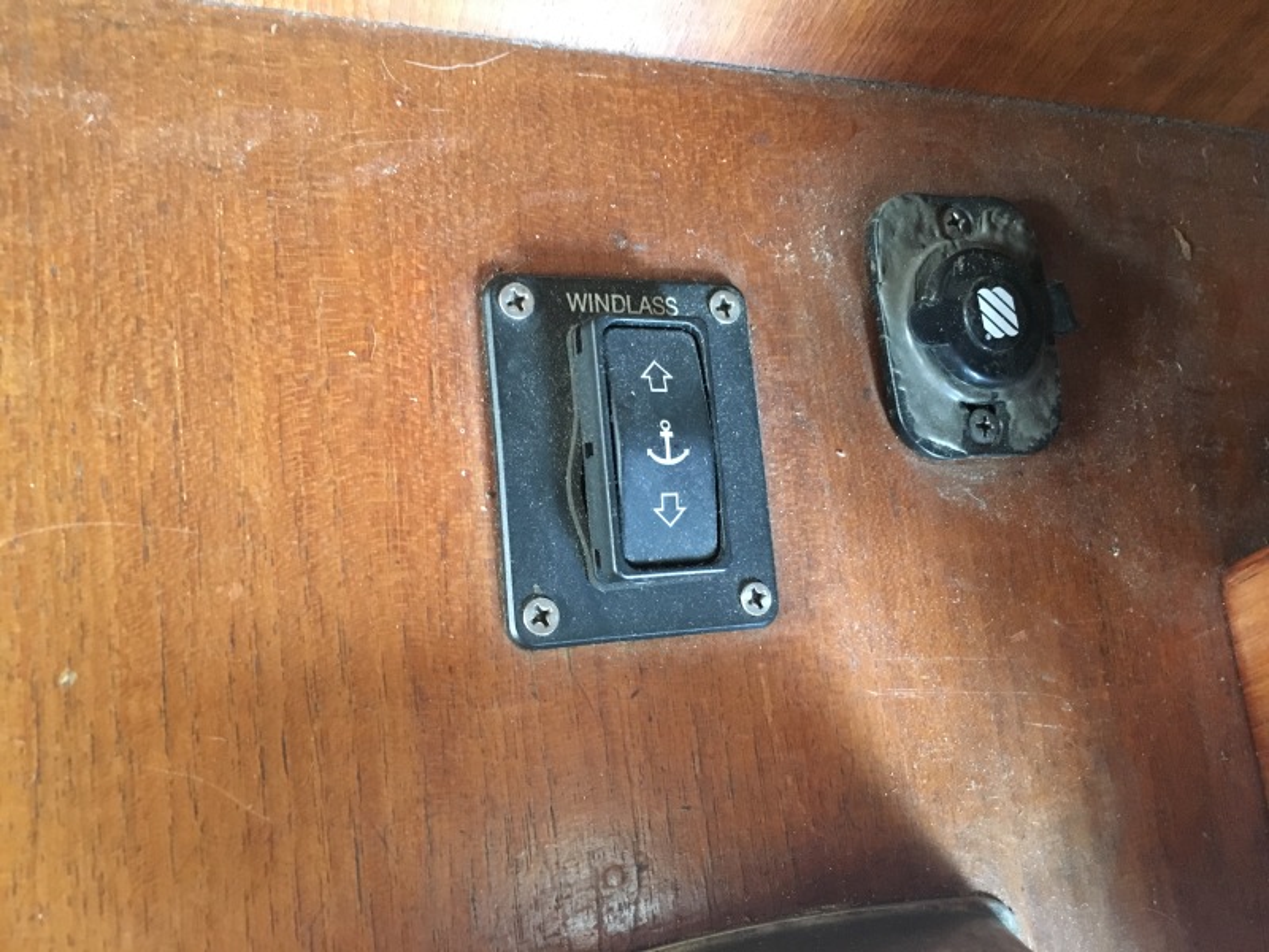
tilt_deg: -57.3
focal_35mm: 29
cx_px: 634
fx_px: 1063
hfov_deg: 61.7
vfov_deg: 48.2
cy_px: 476
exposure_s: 1/15
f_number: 2.2
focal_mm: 4.15
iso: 400
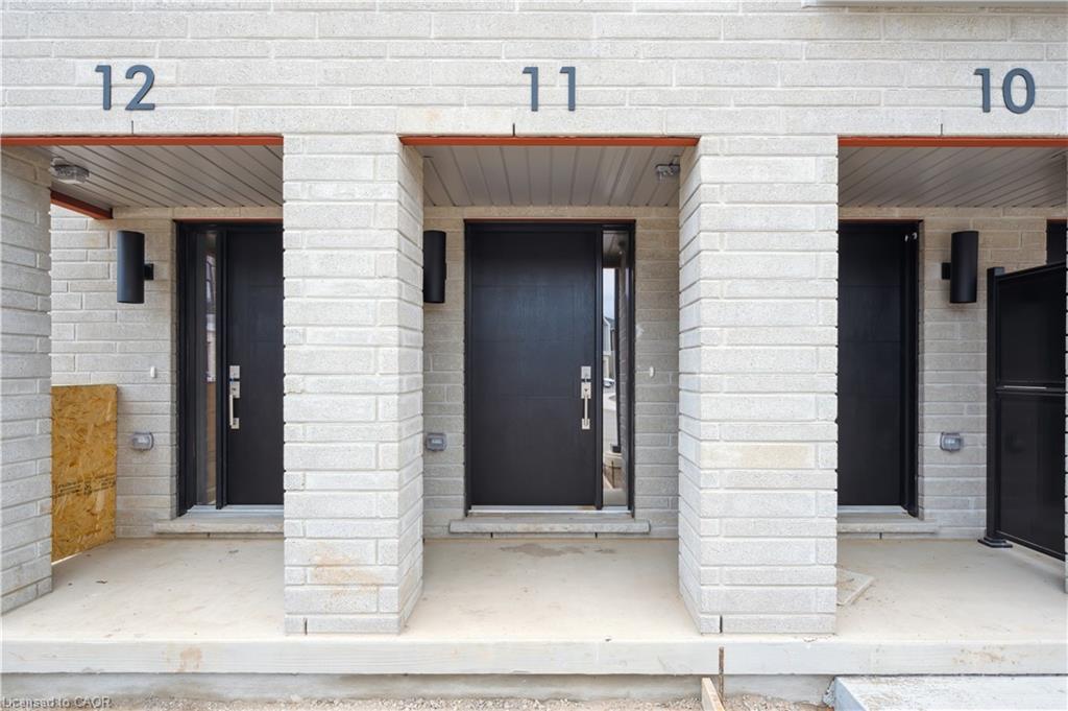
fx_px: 608
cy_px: 356
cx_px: 534
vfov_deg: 60.6
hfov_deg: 82.6
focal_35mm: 20
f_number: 13
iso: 200
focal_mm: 20.5
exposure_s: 1/100
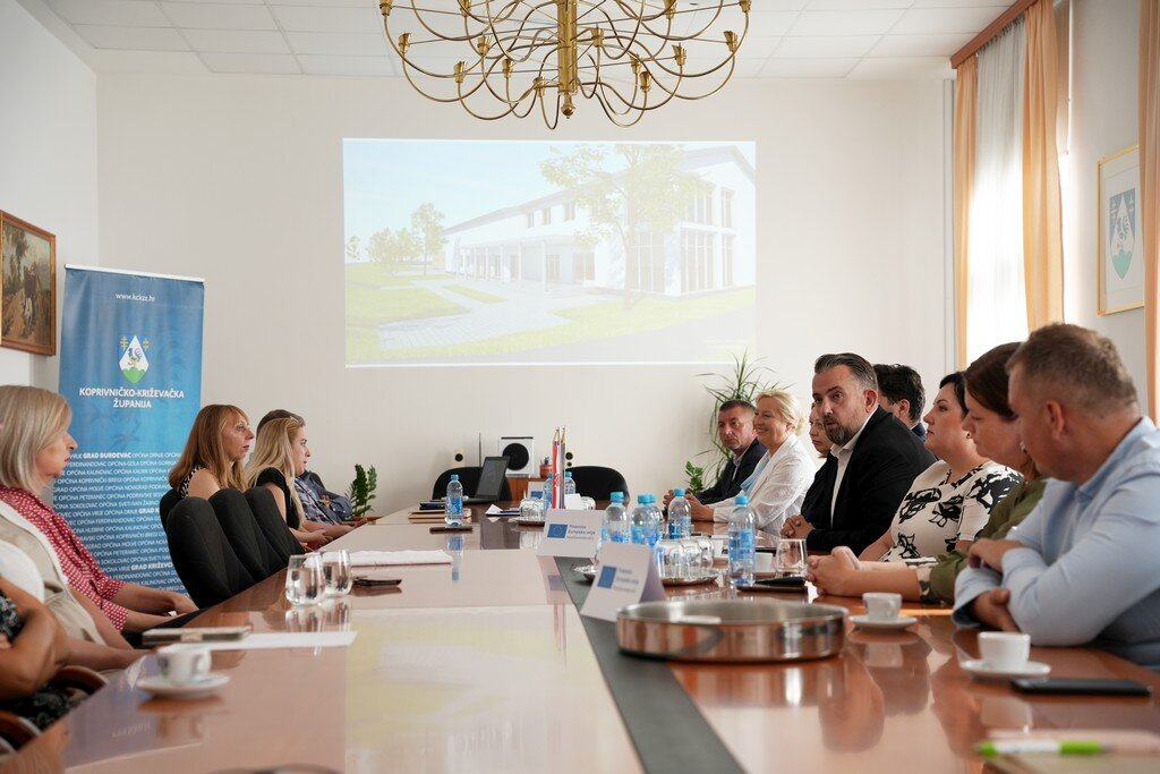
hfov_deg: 37.3
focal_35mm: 53
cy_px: 387
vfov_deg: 25.4
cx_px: 580
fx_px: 1718
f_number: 4
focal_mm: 53.3
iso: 250
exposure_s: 1/160
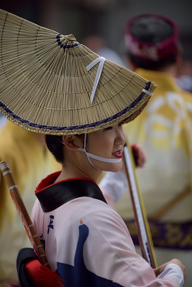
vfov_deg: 15.2
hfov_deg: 10.2
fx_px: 1078
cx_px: 96
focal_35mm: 135
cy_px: 144
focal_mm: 135
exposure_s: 1/1600
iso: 80
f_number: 2
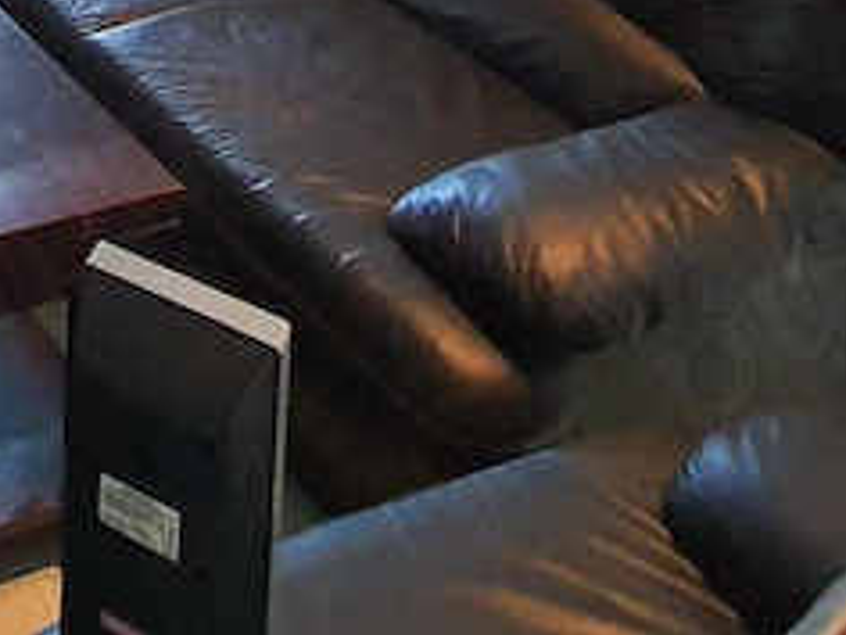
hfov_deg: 29.0
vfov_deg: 17.2
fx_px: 1344
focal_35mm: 55
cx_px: -229
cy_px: -707
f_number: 2.2
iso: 320
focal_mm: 1.74
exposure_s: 1/50
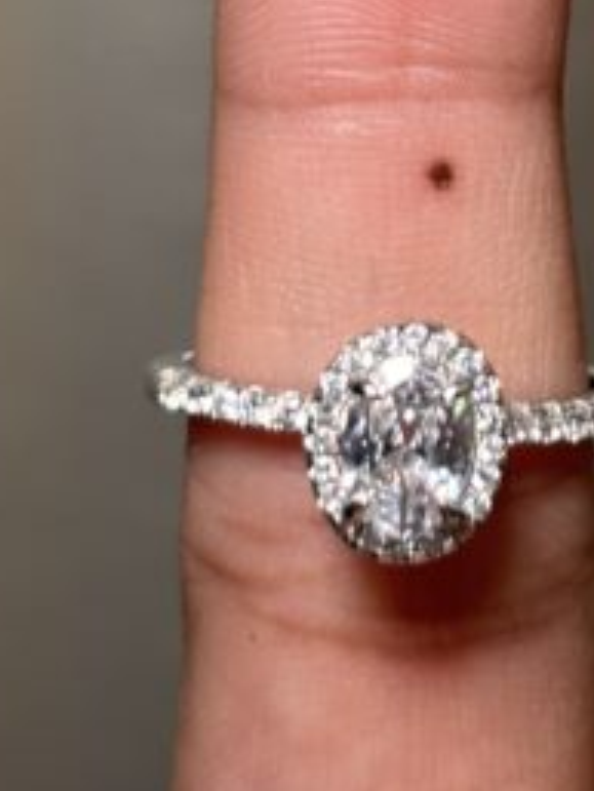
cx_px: 388
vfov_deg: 11.9
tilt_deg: -39.2
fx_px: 3703
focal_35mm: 162
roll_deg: +4.6
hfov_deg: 9.2
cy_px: -157
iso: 50
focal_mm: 5.96
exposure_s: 1/100
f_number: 1.6
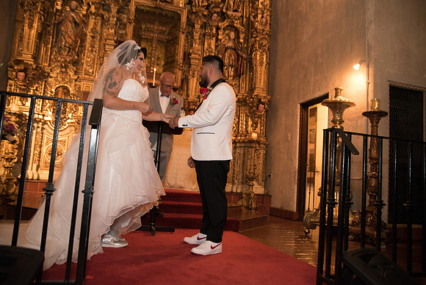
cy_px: 142
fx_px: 331
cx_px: 213
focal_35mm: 28
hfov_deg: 65.5
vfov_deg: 46.4
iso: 4000
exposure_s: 1/80
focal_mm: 28
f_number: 2.8
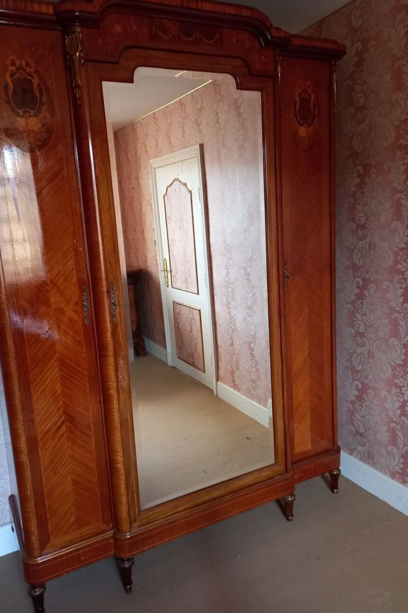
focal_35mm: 27
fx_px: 459
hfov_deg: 47.9
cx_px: 187
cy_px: 296
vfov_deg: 67.4
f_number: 2
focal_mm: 4.6
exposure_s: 1/25
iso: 320
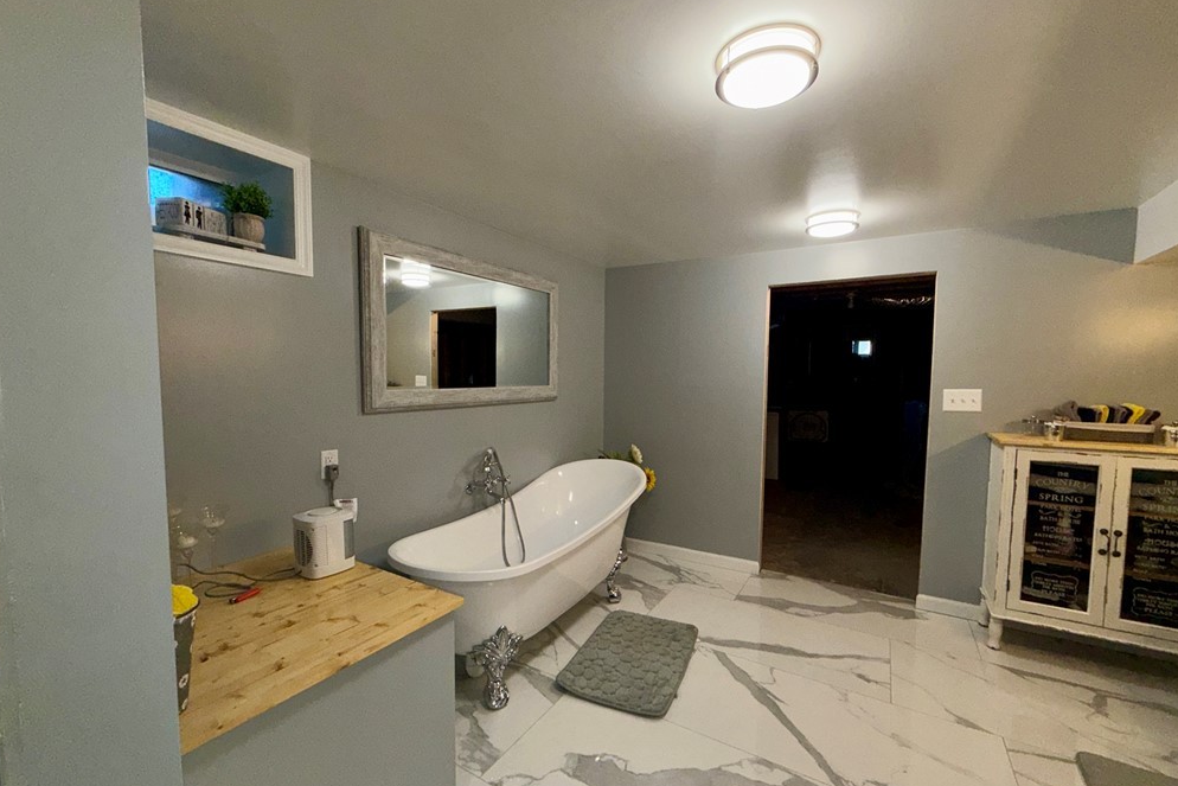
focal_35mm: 15
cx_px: 596
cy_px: 404
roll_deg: +0.0
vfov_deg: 77.3
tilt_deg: -3.9
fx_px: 491
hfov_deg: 100.4
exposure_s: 1/120
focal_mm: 2.22
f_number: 2.2
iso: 64
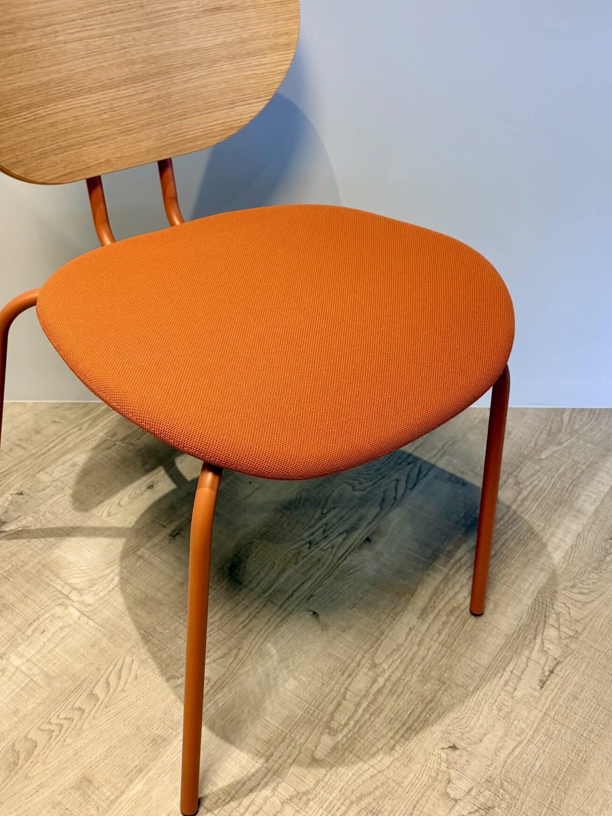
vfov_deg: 48.8
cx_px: 221
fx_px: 896
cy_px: 352
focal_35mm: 38
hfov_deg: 37.4
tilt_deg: -33.1
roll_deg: -1.0
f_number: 1.6
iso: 100
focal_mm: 5.96
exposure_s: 1/50
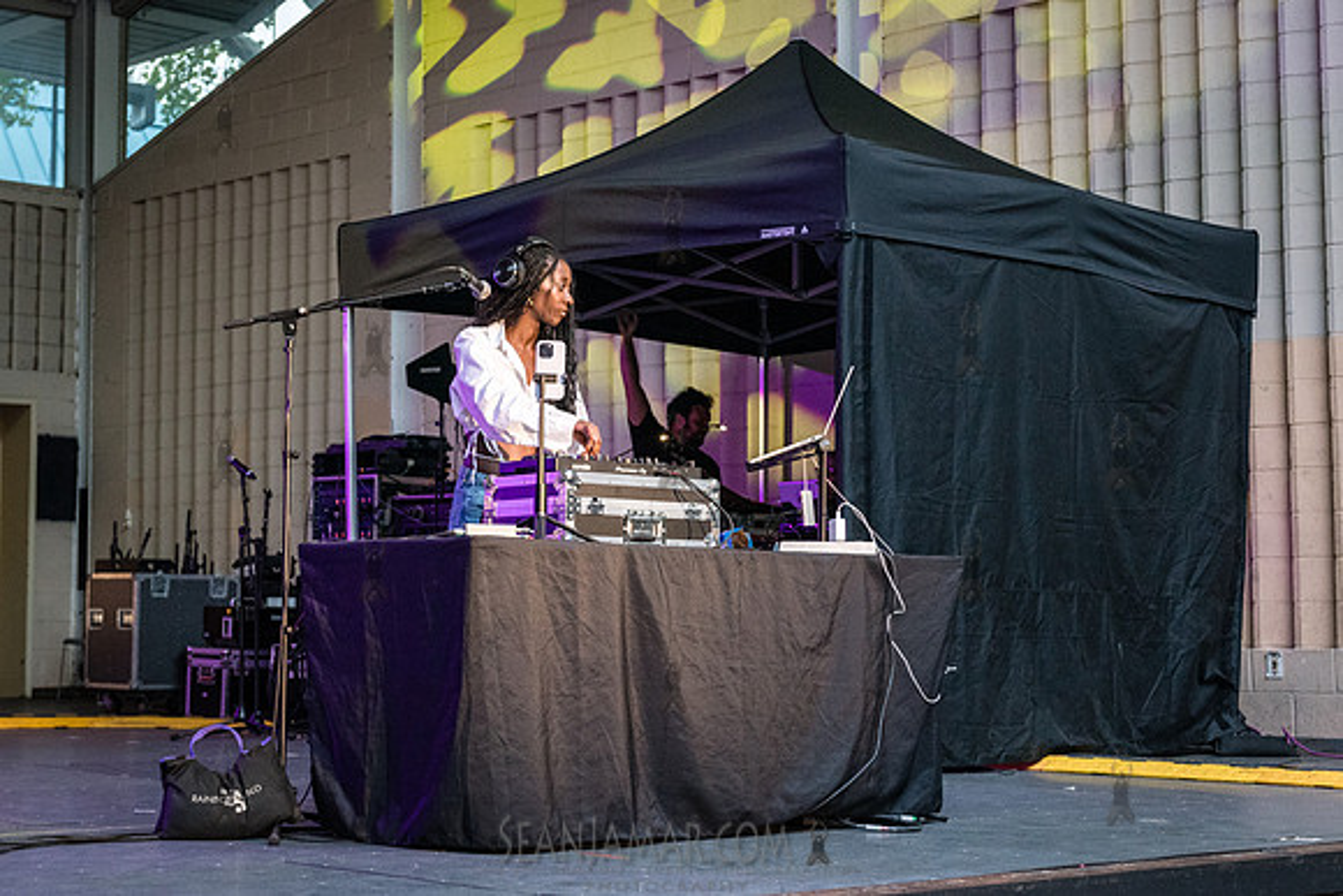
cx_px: 556
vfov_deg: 20.9
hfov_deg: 30.9
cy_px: 441
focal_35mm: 65
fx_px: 2427
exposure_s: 1/250
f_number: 4
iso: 3200
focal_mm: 55
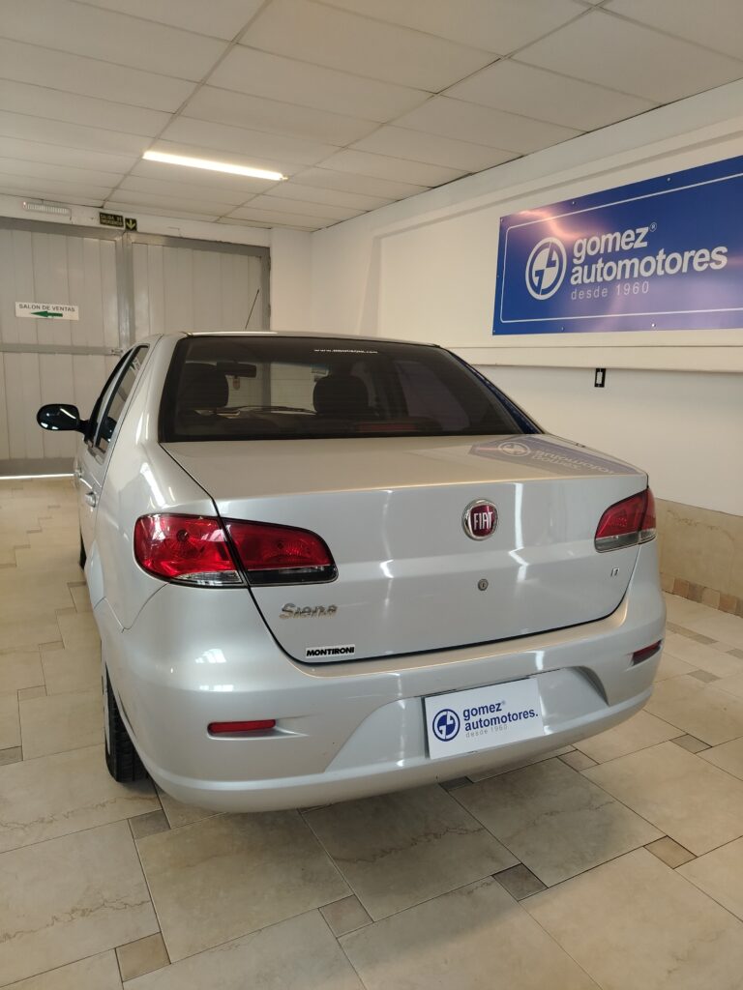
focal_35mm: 24
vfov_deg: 71.6
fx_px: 687
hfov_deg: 56.8
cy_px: 495
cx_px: 372
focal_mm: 5.25
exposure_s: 1/50
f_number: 1.75
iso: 859
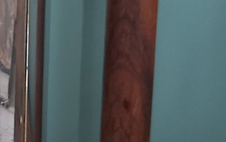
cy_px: 52
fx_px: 622
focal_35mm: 101
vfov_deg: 12.9
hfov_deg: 20.0
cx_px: 2
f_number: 1.7
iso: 800
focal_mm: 3.92
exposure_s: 1/25
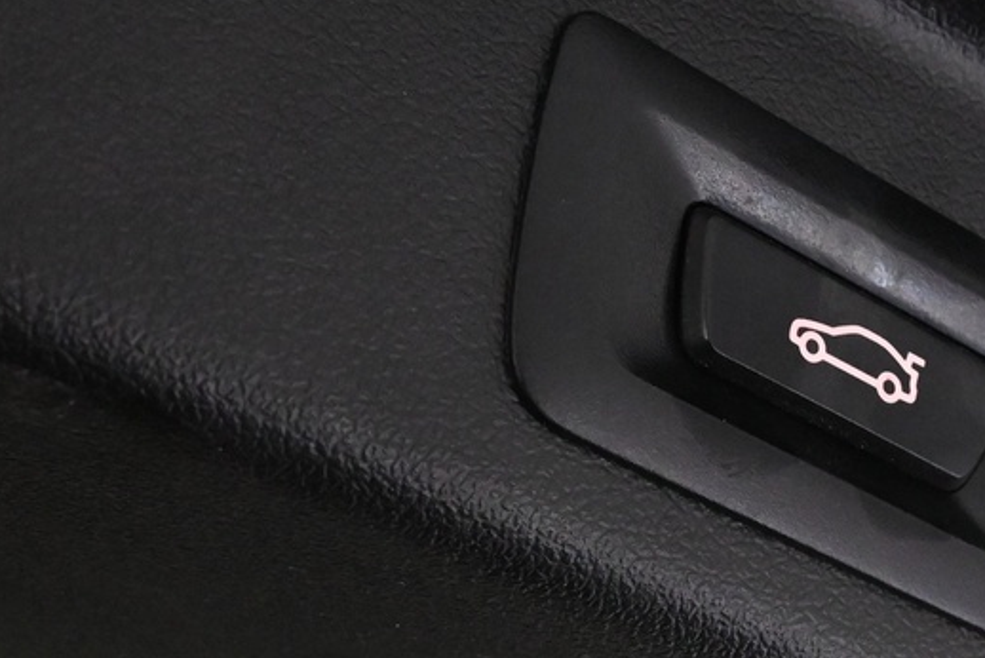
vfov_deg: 18.2
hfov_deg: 26.1
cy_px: 255
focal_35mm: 75
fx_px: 2053
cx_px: 892
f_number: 6.3
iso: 4000
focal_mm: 16
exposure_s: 1/100
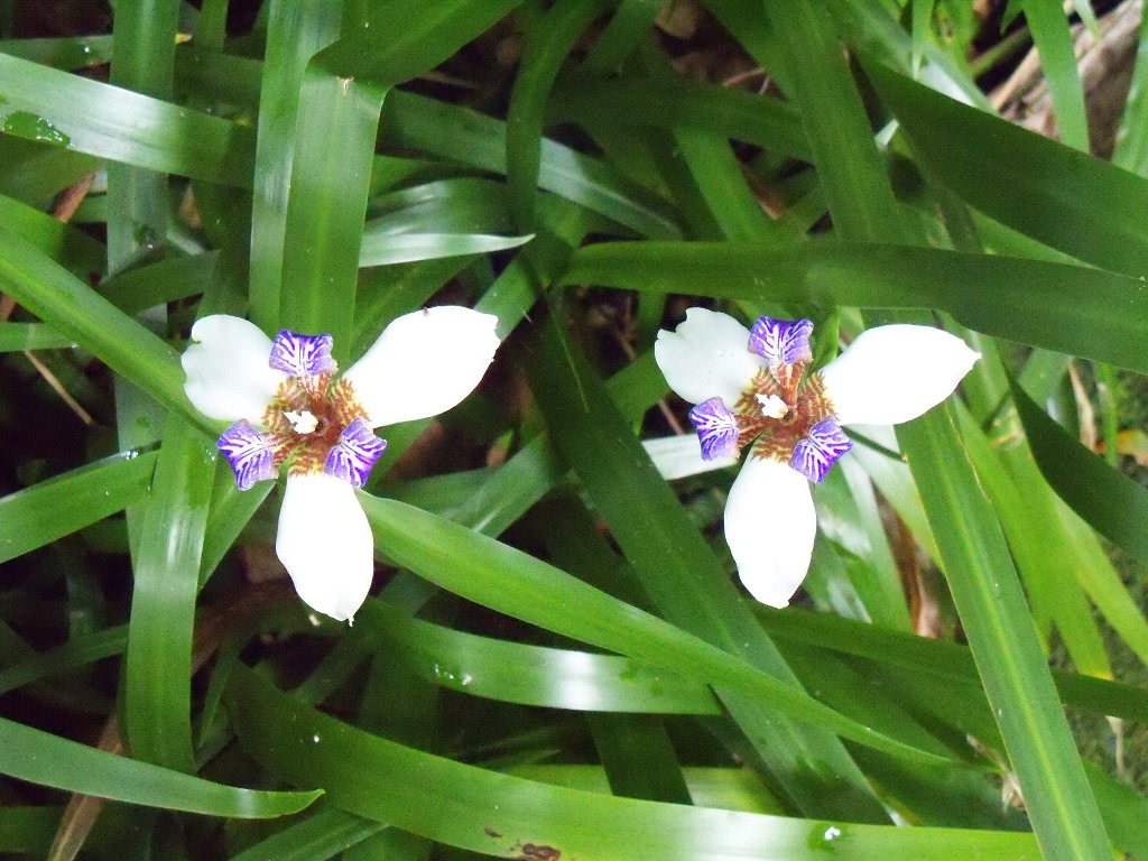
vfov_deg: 21.0
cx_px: 574
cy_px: 430
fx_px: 2321
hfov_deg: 27.8
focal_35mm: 70
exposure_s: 1/125
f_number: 4.1
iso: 1600
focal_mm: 12.3
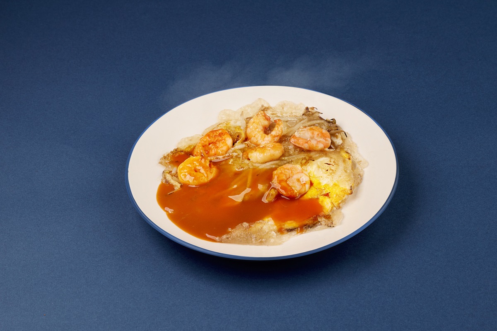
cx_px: 248
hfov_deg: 18.3
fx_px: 1546
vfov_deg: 12.2
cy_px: 166
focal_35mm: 112
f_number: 13
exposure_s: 1/160
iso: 200
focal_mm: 75
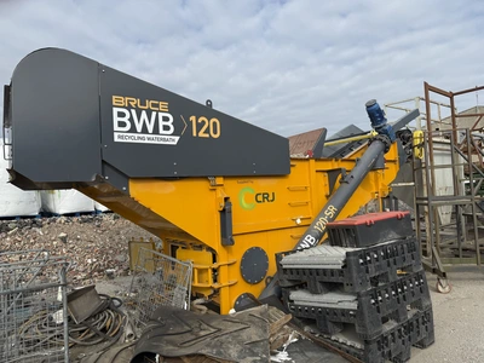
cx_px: 242
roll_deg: +1.3
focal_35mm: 24
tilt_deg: +2.2
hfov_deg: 71.6
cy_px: 182
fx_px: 336
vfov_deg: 56.8
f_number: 1.78
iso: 80
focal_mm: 6.76
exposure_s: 1/4673
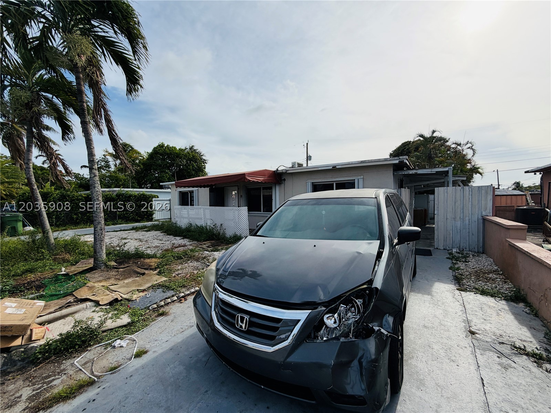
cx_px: 276
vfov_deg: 85.7
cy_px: 206
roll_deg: -0.1
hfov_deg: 102.1
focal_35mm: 14
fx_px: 223
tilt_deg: -2.6
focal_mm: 2.22
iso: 20
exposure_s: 1/1572
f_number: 2.2
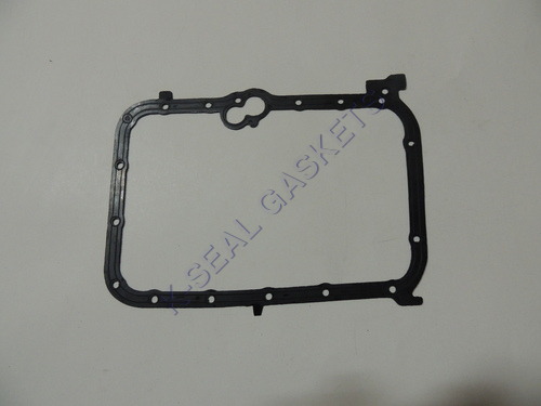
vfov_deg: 56.8
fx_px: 375
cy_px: 203
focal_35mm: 24
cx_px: 270
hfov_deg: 71.6
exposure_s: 1/30
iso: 400
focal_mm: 4.3
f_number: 3
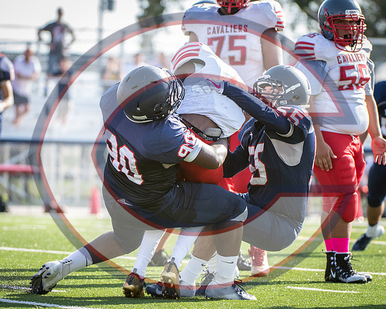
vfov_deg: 4.5
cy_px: 126
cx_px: 151
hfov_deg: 5.6
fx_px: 3932
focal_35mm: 344
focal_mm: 200
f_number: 4
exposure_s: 1/1000
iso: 720
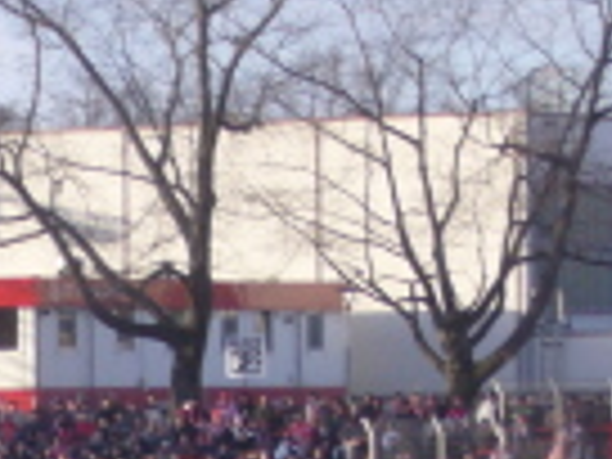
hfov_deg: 5.1
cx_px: -436
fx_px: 6824
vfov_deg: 3.8
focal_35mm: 386
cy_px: 682
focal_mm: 17.4
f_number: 5
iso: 80
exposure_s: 1/125
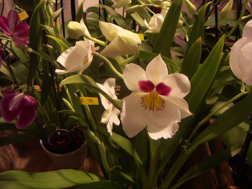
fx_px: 262
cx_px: 126
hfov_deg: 51.4
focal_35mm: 36
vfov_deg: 39.7
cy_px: 94
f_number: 2.8
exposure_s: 1/50
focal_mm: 4.7
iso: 125
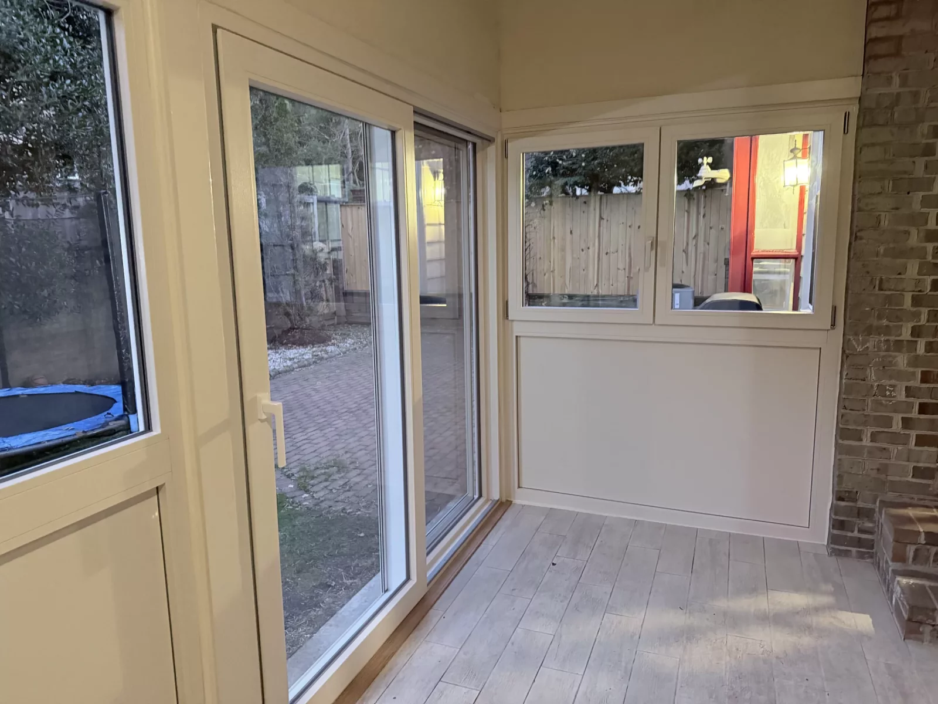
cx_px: 469
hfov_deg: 71.6
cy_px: 352
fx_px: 650
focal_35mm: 24
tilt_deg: -7.3
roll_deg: +1.0
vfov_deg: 56.8
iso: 800
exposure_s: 1/30
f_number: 1.78
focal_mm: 6.76
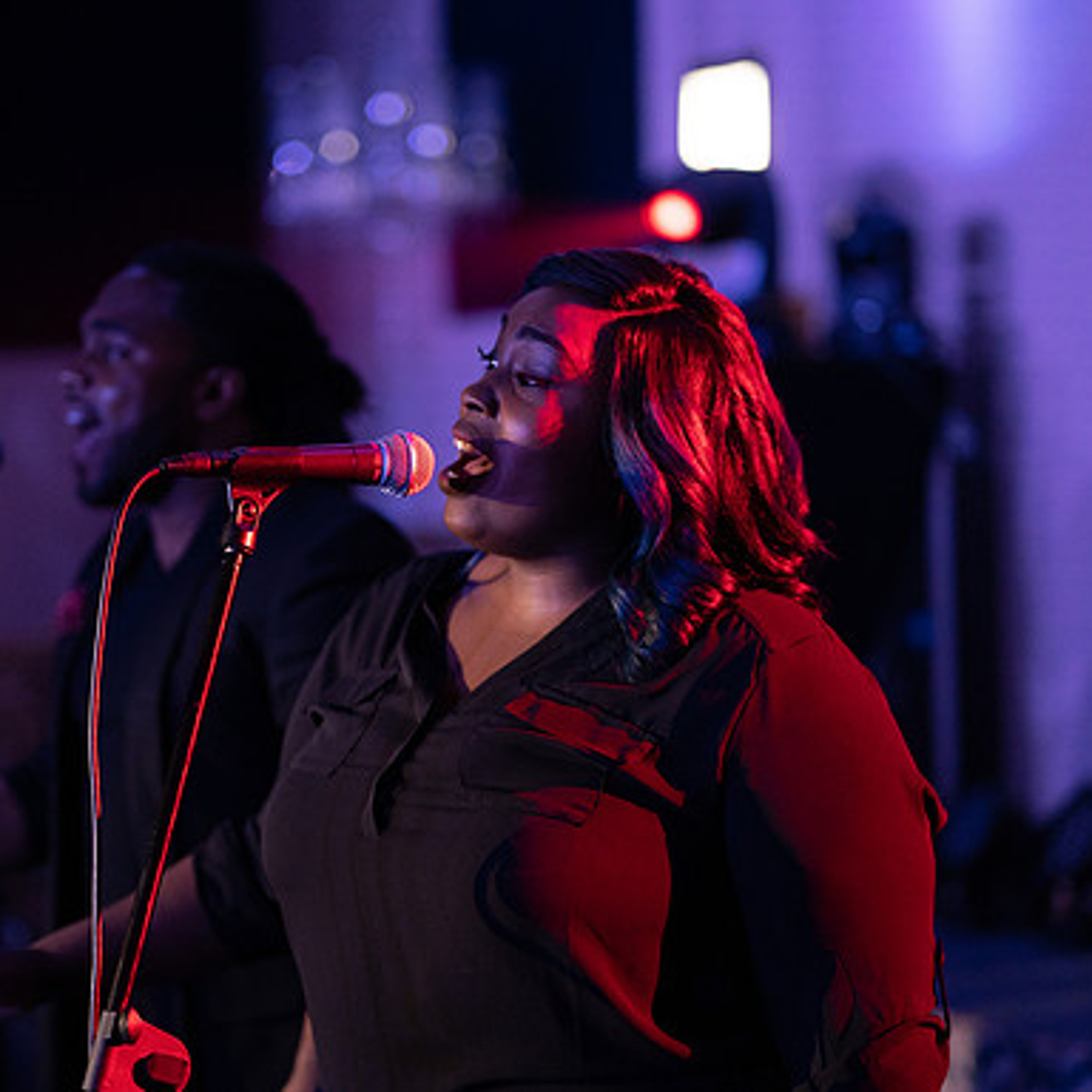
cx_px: 410
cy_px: 545
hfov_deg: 16.0
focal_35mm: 109
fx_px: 3890
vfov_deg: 16.0
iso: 4000
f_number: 1.8
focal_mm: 85
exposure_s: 1/400
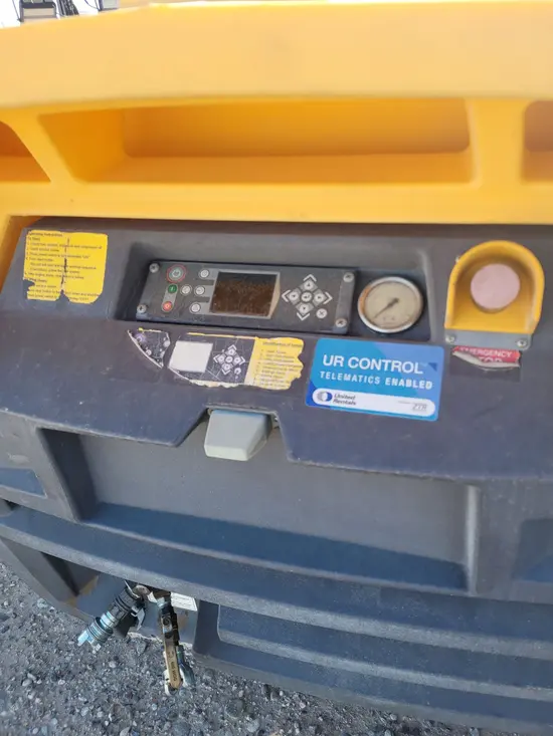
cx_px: 276
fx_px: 554
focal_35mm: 26
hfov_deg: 53.1
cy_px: 368
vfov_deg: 67.3
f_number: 1.8
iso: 40
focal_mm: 5.4
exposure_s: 1/417
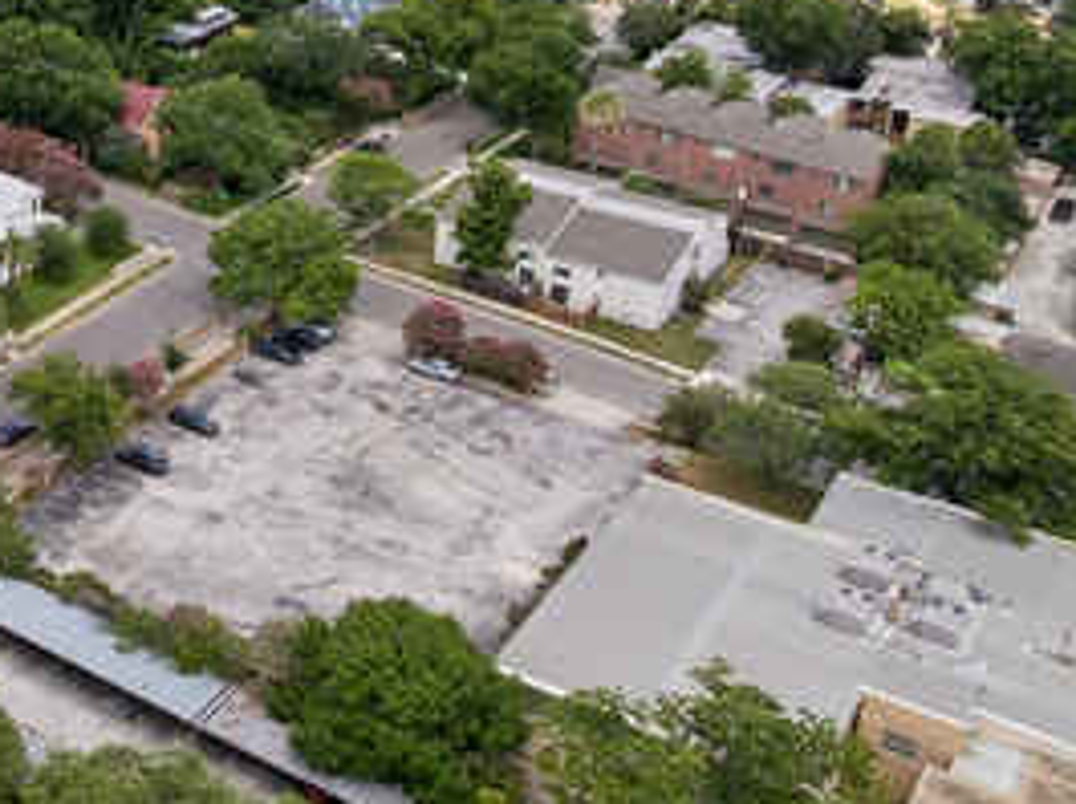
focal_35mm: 58
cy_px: 67
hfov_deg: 29.5
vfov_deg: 24.4
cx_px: -150
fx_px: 1800
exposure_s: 1/120
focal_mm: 12.3
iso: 180
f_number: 2.8
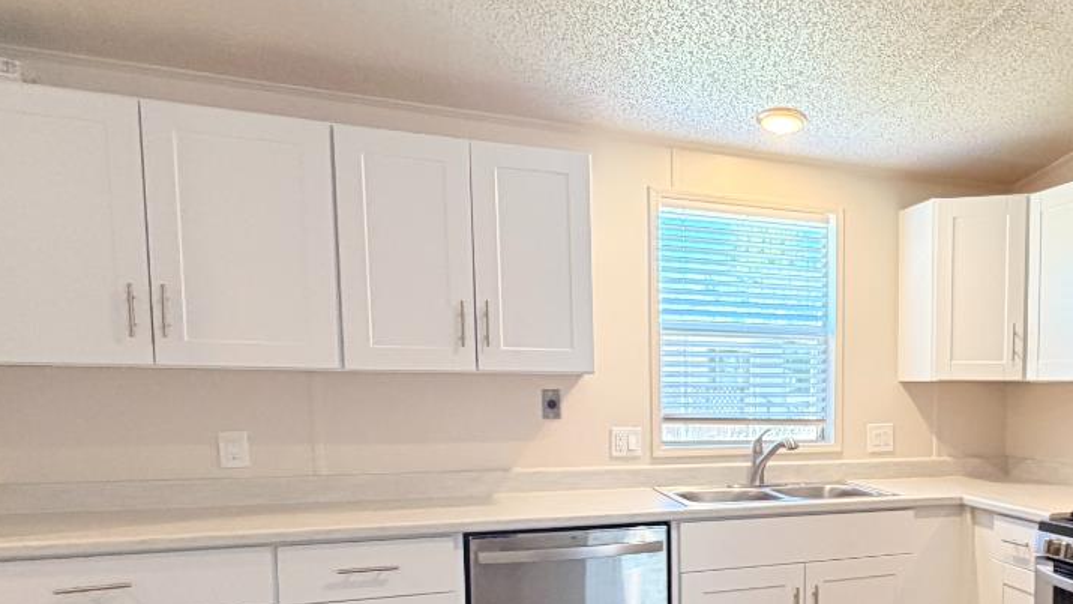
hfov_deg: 54.7
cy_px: 471
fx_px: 910
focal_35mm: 32
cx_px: 926
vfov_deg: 35.6
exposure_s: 1/60
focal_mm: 2.22
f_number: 2.2
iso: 250
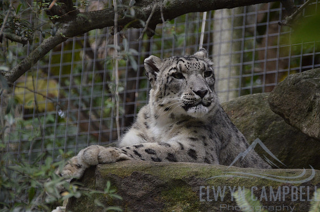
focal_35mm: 375
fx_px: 3326
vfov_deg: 3.6
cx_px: 160
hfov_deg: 5.5
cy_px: 106
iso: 2000
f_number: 6.3
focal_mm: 250
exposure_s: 1/640
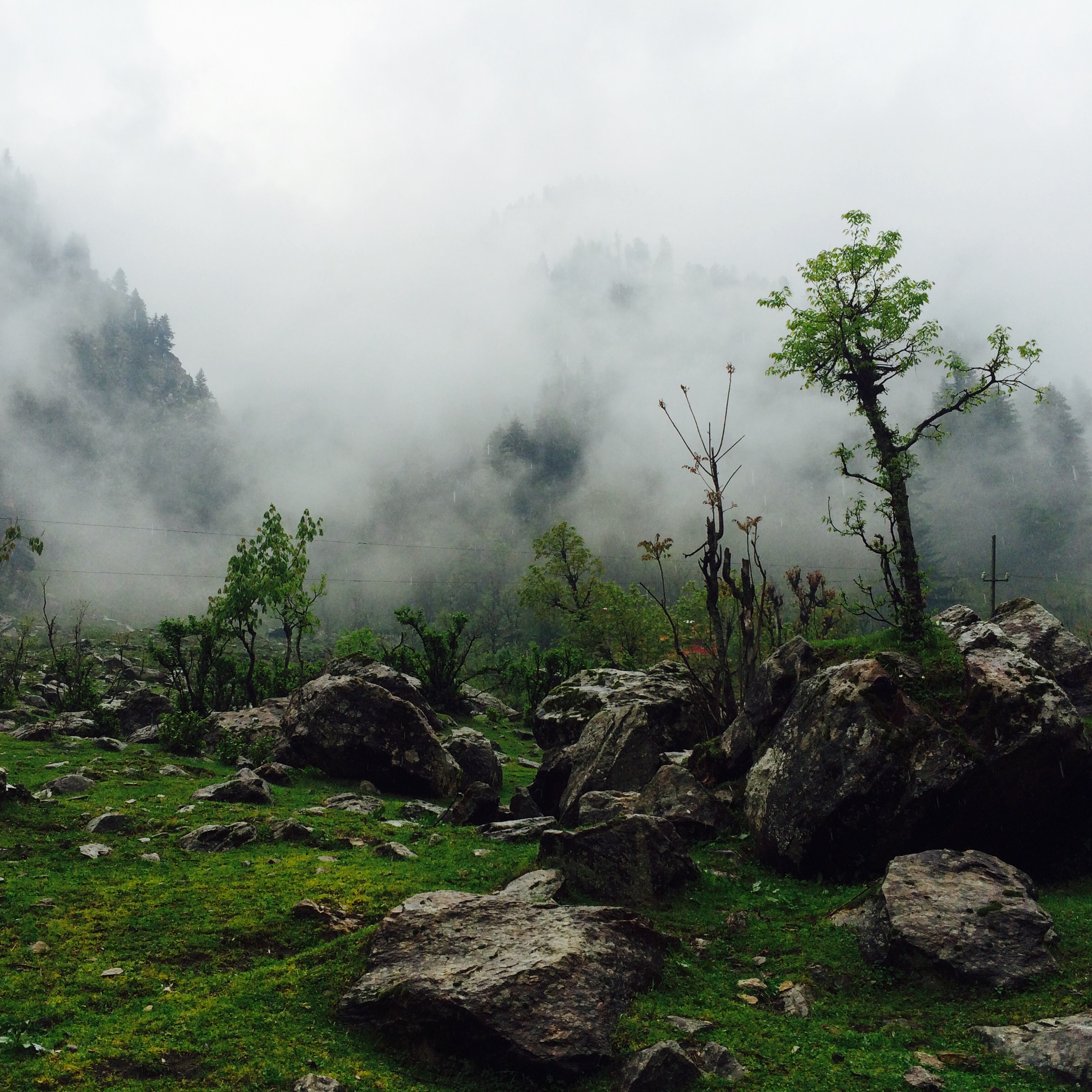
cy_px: 559
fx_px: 1249
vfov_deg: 47.2
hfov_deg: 47.2
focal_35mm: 35
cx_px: 500
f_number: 2.2
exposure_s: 1/595
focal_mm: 4.15
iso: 32
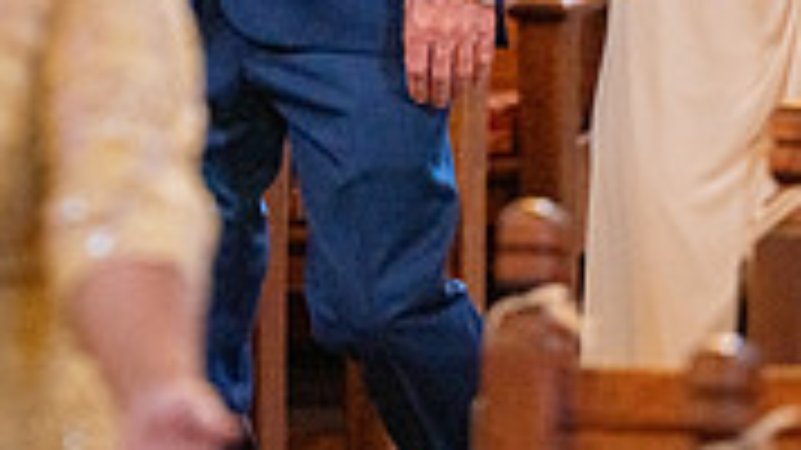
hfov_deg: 3.2
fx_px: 14481
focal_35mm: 682
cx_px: 180
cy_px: -308
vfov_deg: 1.8
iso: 1250
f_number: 3.2
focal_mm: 200
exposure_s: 1/320
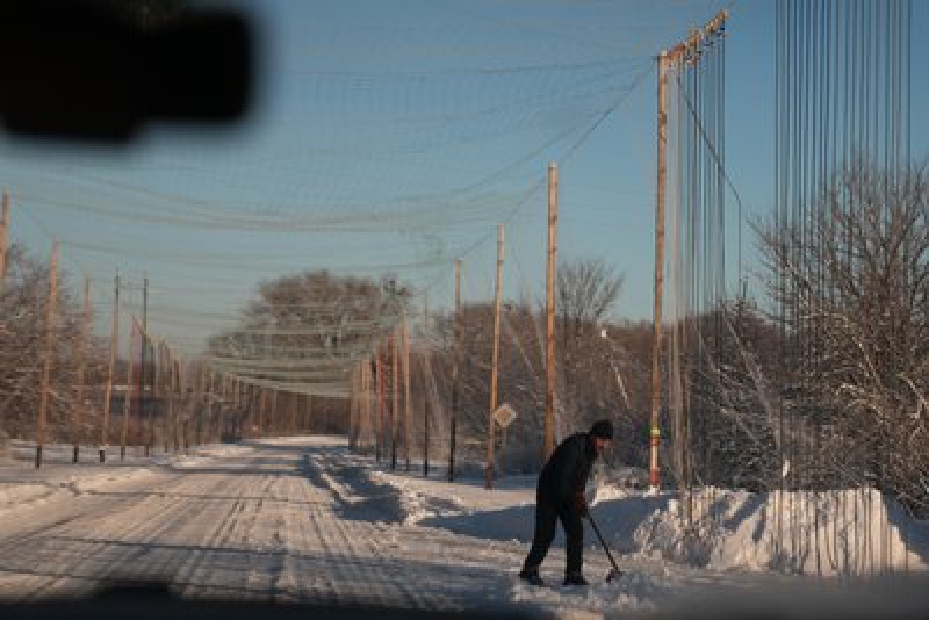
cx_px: 464
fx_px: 1807
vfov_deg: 19.5
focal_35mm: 70
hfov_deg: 28.8
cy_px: 310
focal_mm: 70
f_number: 2.8
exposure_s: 1/125
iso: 200
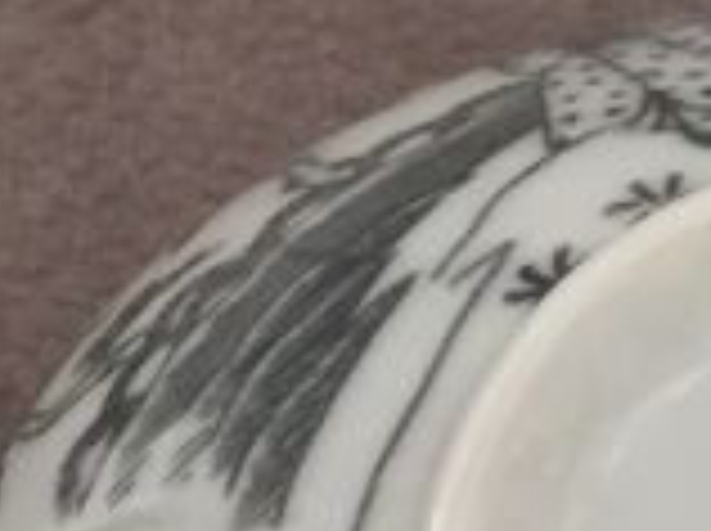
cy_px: 729
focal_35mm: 184
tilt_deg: -68.9
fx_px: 3774
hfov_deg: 10.7
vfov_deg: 7.9
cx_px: 54
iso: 80
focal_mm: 4.15
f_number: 2.2
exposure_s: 1/33
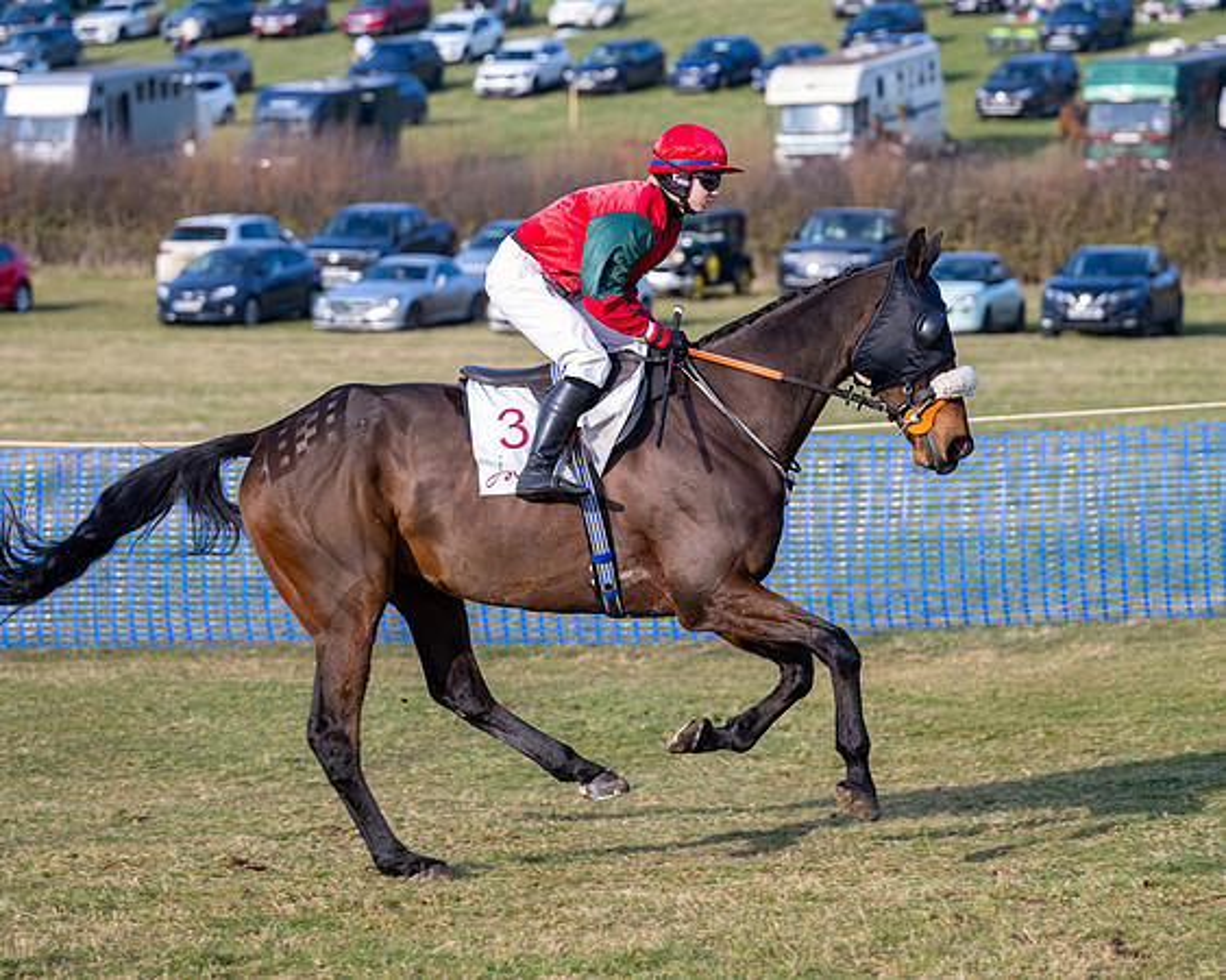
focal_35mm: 165
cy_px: 489
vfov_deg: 9.4
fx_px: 5988
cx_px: 524
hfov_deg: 11.7
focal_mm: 96
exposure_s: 1/1000
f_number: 2.8
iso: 125
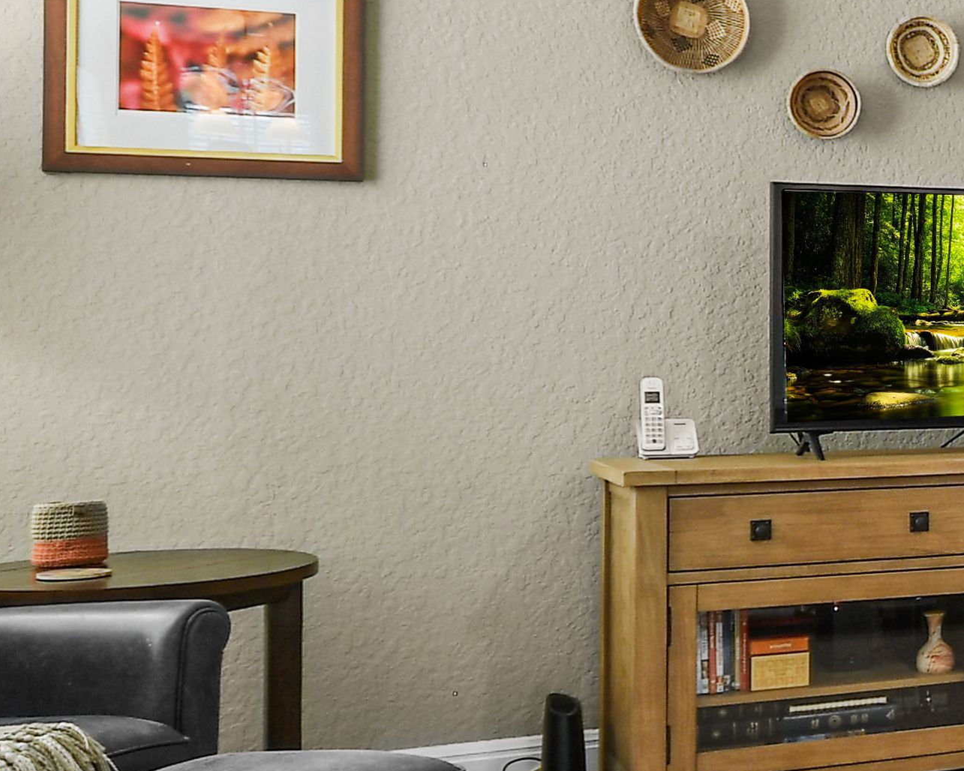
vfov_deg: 25.0
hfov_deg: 24.5
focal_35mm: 61
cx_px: 1425
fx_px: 1740
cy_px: 327
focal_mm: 10
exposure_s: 1/25
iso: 125
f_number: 5.6
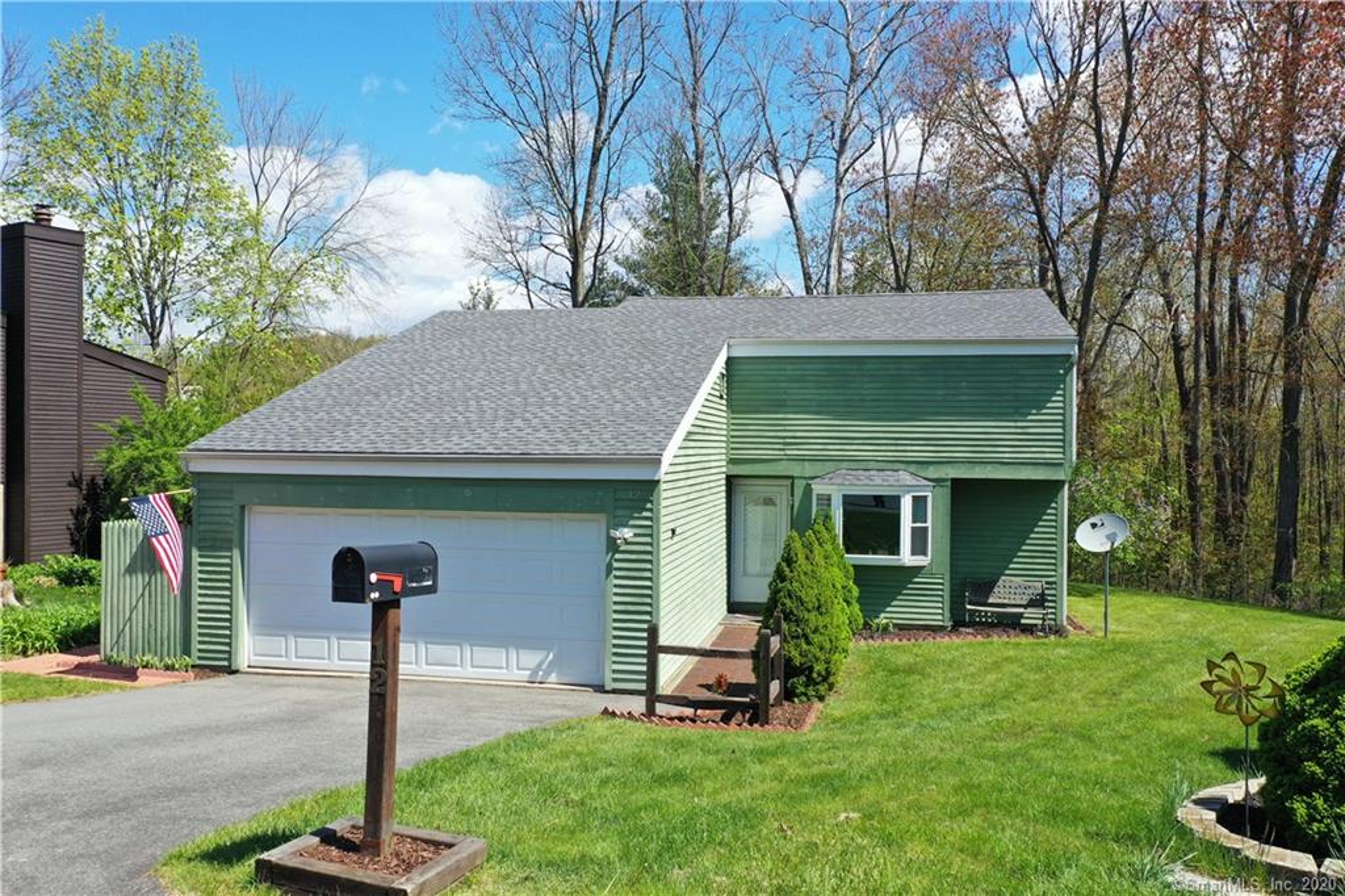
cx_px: 672
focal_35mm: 28
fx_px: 1046
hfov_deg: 65.5
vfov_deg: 46.4
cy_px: 448
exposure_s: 1/320
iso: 100
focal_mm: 10.26
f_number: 5.6
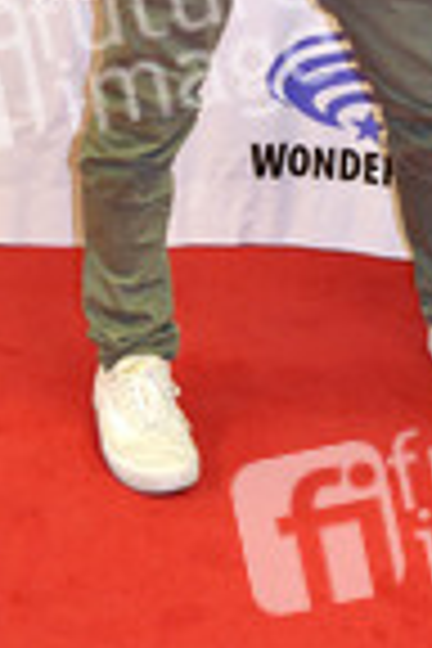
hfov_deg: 13.1
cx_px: 596
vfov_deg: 19.1
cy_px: -166
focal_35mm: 100
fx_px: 1800
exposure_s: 1/60
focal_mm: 24
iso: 1000
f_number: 4.5
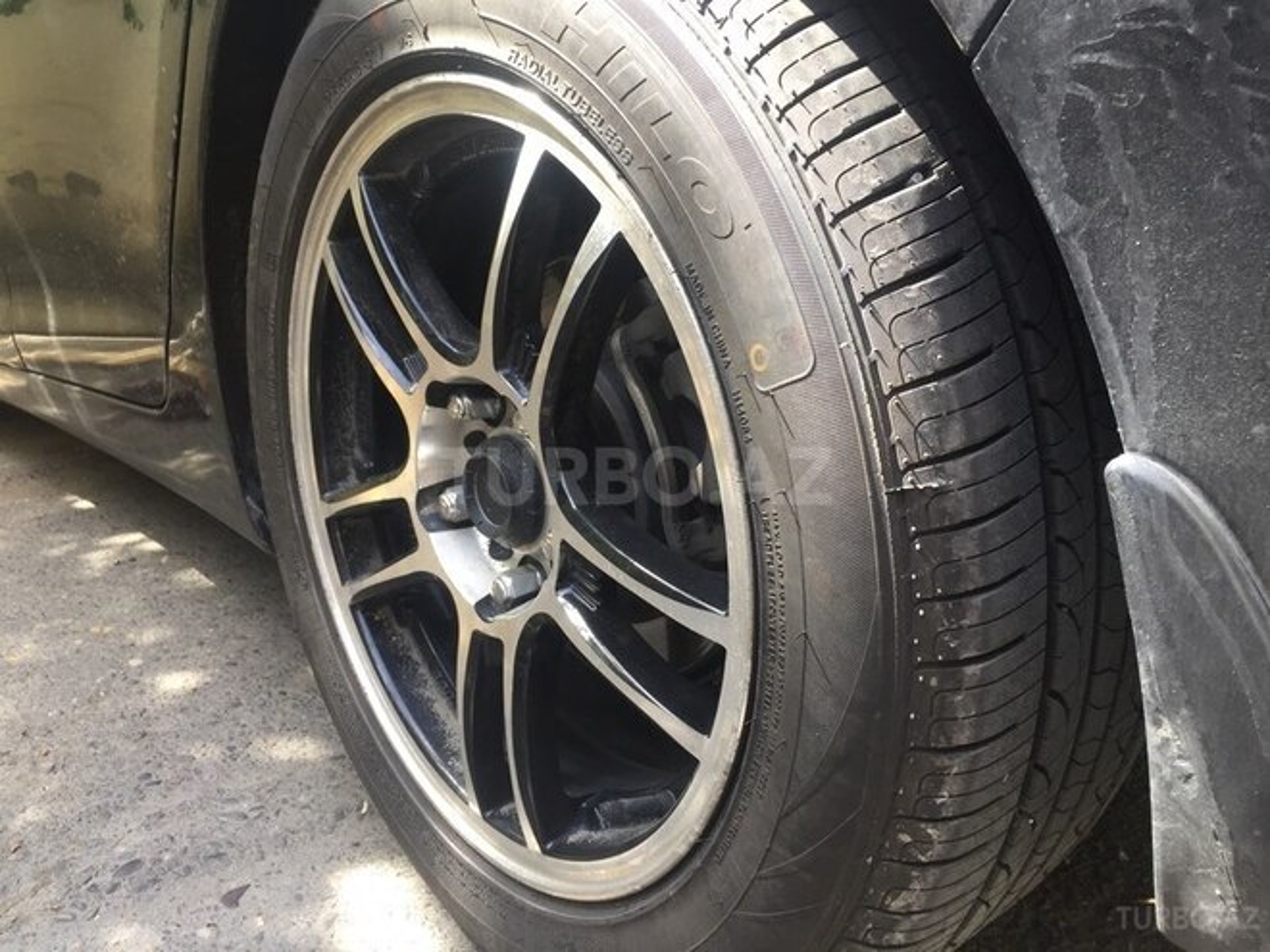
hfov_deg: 61.7
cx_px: 635
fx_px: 1064
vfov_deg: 48.2
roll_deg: -0.5
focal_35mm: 29
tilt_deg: -12.4
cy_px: 476
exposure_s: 1/100
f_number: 2.2
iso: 40
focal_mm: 4.15
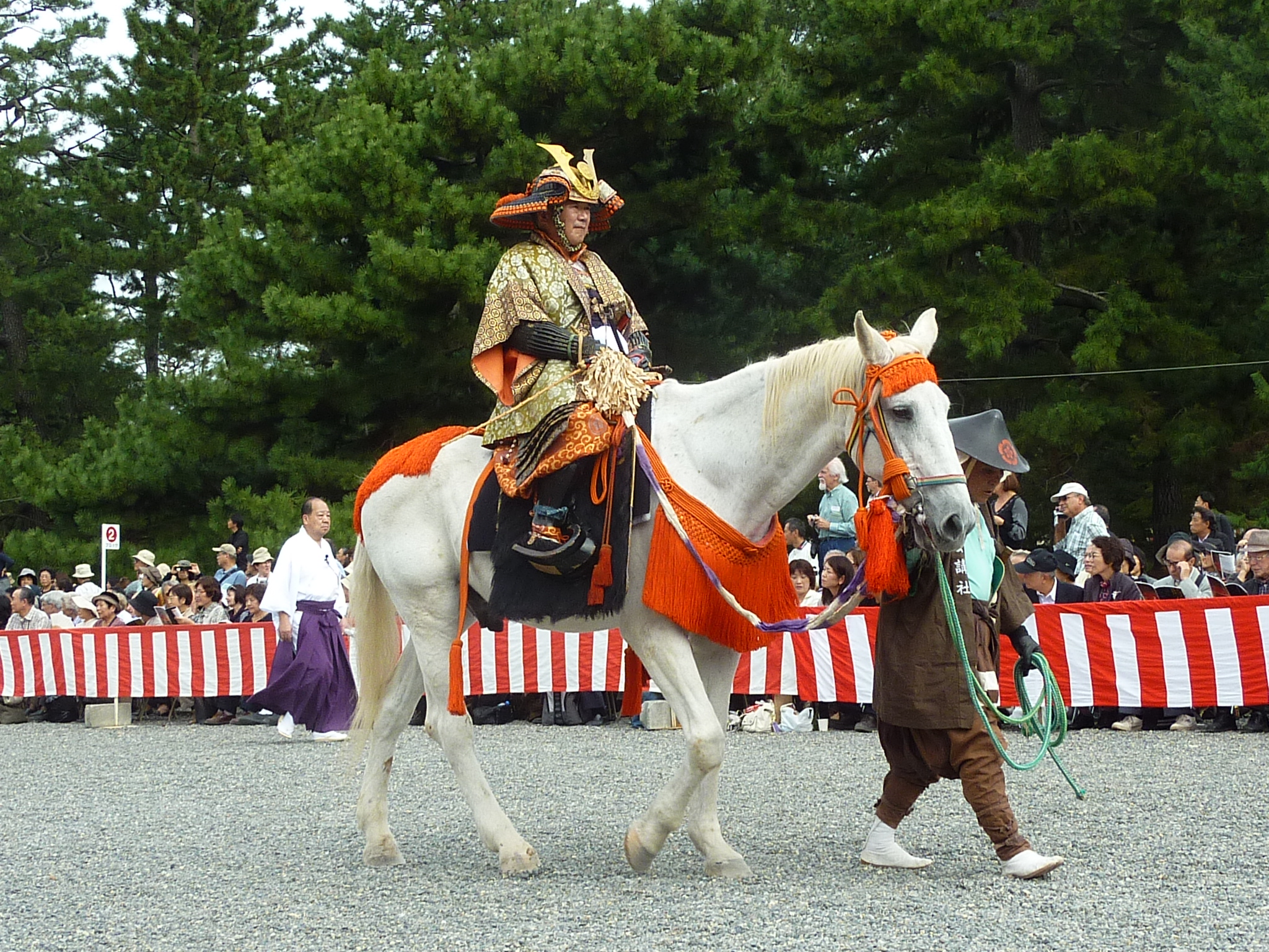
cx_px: 634
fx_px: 2456
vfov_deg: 21.9
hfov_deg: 29.0
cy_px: 476
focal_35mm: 67
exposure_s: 1/320
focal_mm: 6.1
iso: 80
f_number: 4
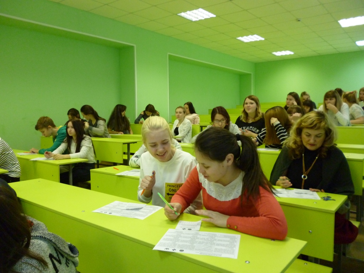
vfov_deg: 49.7
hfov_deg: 63.4
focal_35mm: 28
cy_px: 136
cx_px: 182
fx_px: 294
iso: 400
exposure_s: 1/40
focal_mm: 5
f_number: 3.1
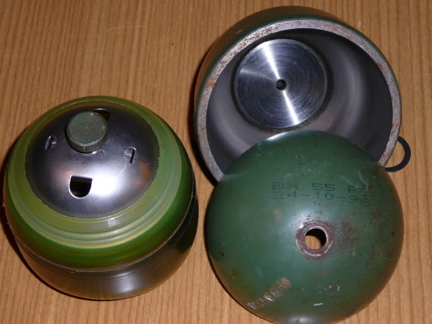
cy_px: 162
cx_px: 216
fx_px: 1086
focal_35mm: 87
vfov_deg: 17.0
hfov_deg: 22.5
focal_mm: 13
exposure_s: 1/30
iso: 100
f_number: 3.8
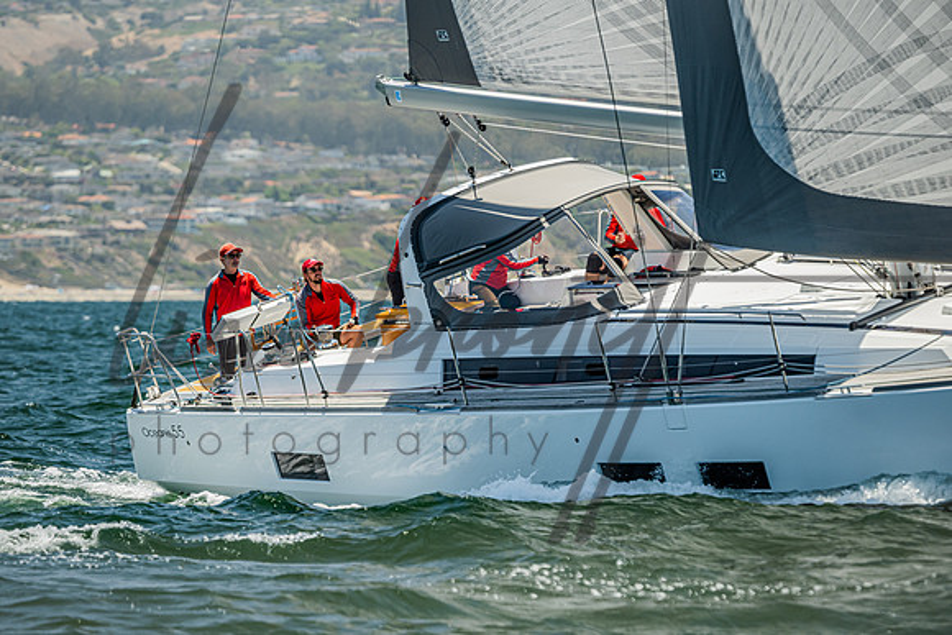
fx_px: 8468
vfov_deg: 4.3
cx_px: 412
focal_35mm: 320
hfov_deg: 6.4
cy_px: 360
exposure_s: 1/640
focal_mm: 270
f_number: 5.6
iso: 320
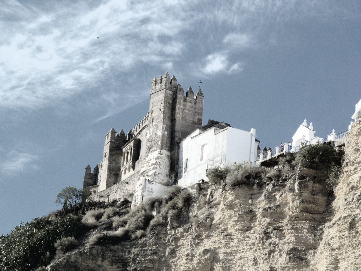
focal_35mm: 240
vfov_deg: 6.2
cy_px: 136
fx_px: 2503
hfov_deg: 8.2
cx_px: 180
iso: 80
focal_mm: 42.6
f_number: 5.6
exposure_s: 1/320
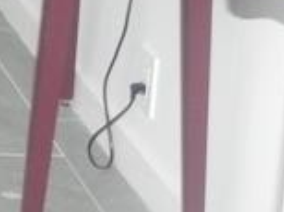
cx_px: -551
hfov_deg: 8.6
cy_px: -140
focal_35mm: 193
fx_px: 1581
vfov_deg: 7.5
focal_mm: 5.2
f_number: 2.8
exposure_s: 1/30
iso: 209
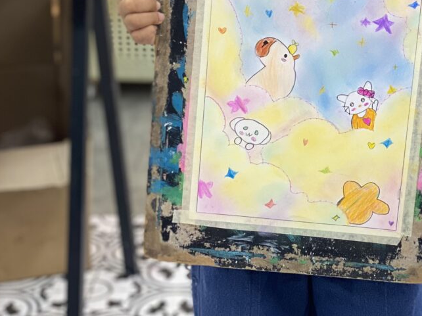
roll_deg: +0.4
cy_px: -3
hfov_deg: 18.1
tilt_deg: -14.3
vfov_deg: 13.5
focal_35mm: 108
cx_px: 322
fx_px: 1316
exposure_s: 1/100
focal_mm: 6
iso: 50
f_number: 2
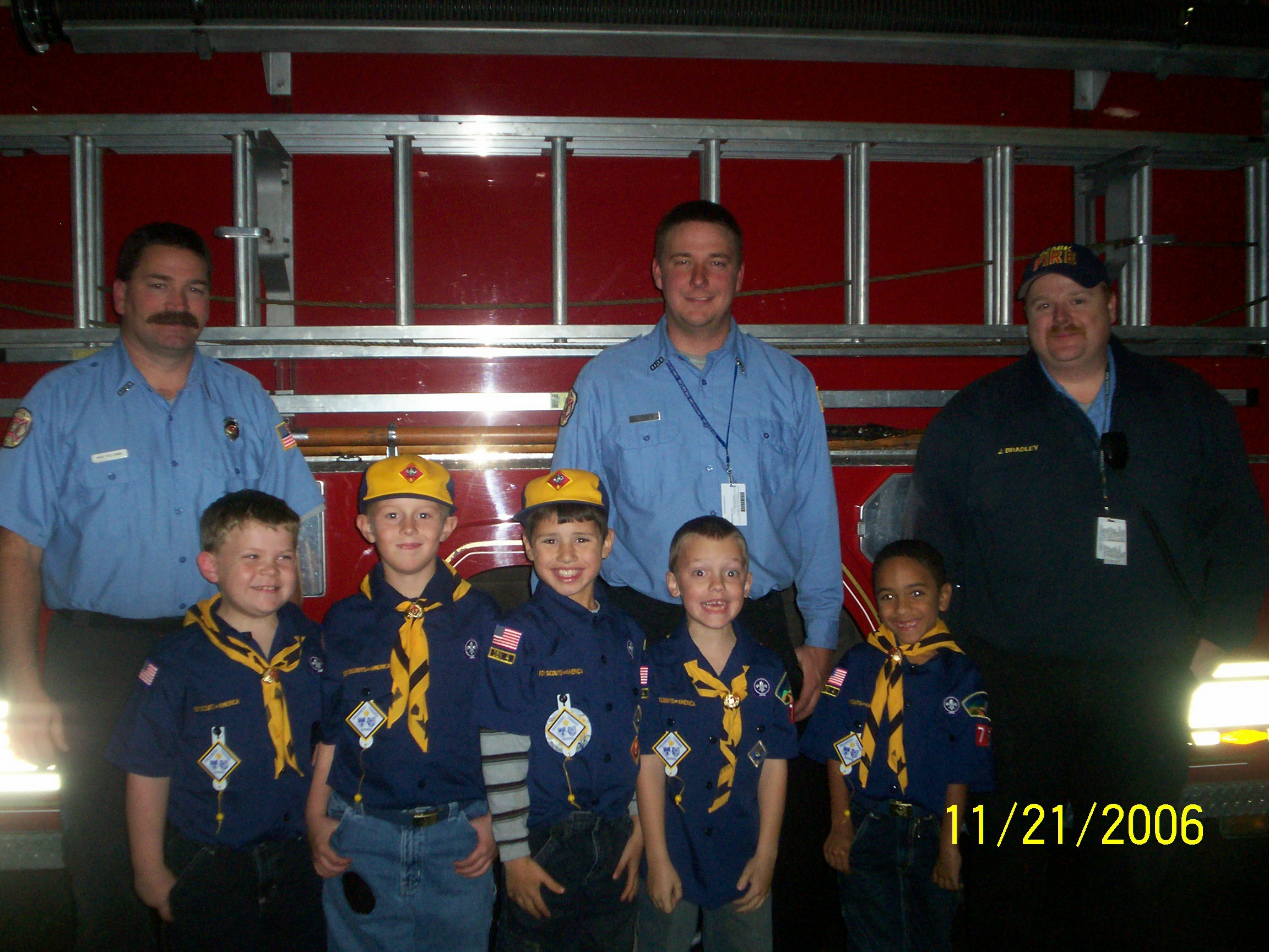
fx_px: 1320
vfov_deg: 39.7
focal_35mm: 36
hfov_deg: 51.4
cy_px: 476
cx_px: 634
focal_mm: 5.9
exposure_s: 1/64
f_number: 4.5
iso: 140
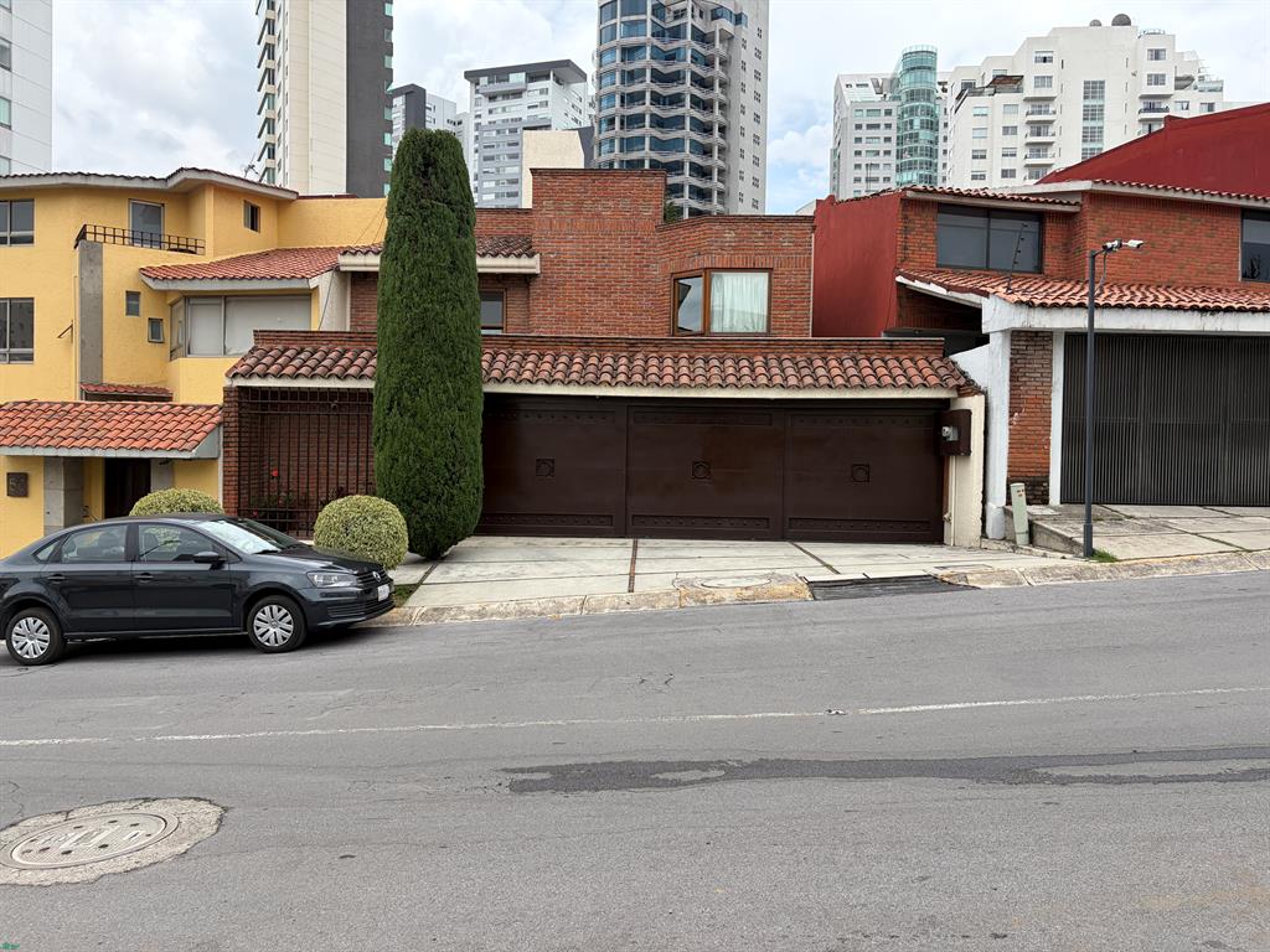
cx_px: 635
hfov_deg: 67.3
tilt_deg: -1.0
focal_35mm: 26
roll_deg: -0.6
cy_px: 476
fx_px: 954
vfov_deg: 53.1
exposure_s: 1/2747
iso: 64
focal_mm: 5.96
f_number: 1.6
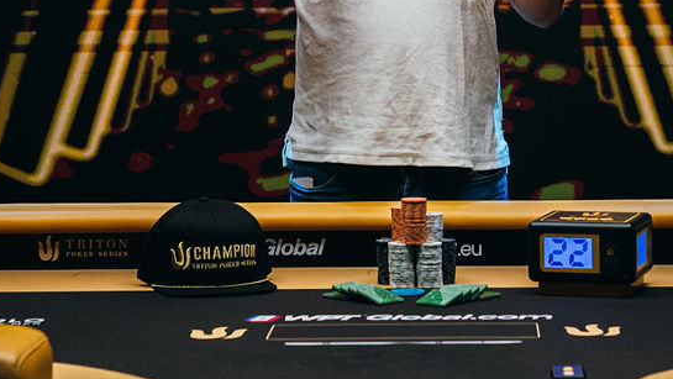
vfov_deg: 9.3
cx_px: 399
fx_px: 2285
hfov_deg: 16.7
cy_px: -103
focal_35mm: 128
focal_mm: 50
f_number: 3.5
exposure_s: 1/200
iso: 800
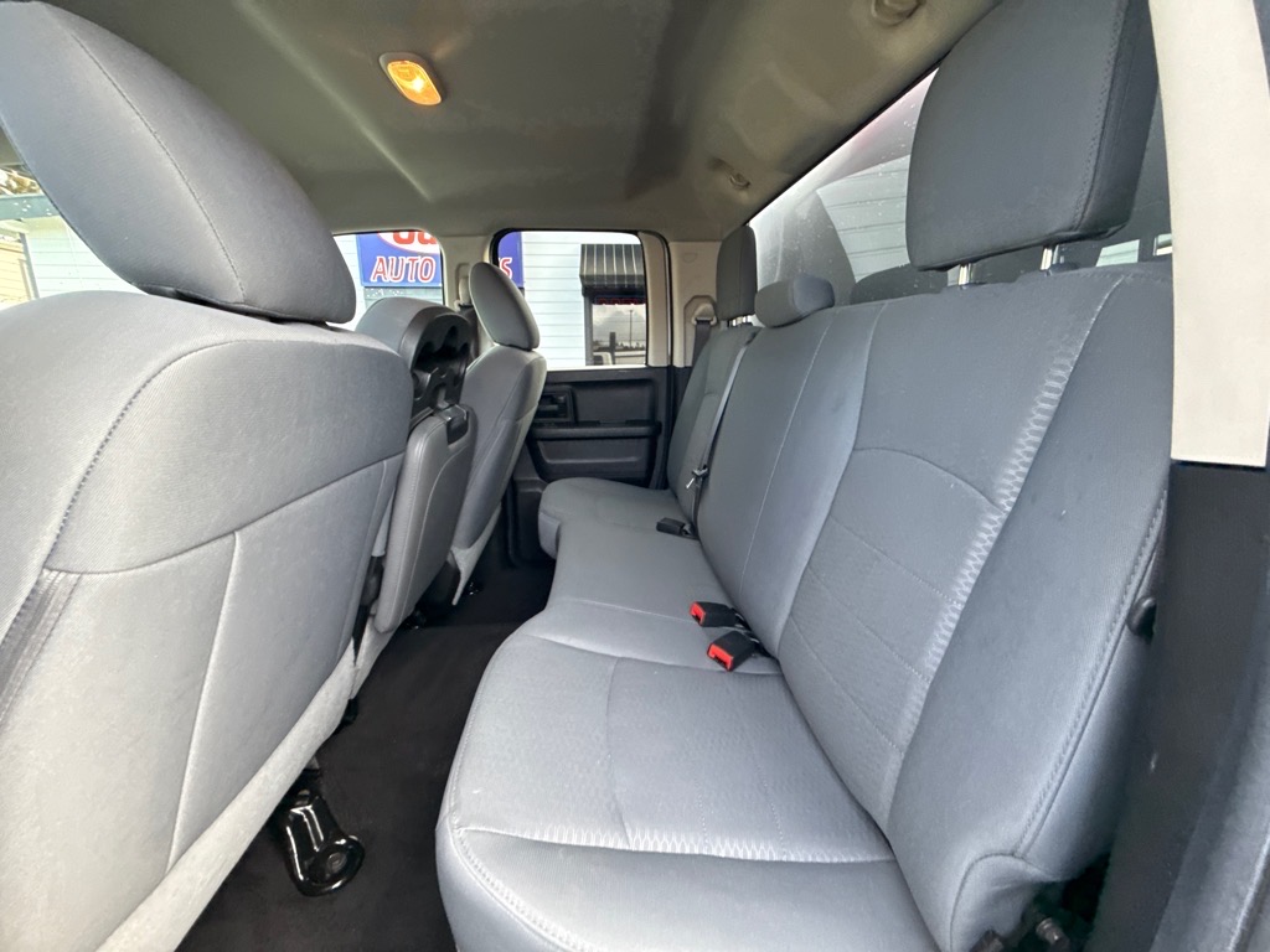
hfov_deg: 102.1
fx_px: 514
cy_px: 476
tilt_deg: -15.2
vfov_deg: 85.7
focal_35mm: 14
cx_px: 635
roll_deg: -1.6
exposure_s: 1/99
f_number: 2.2
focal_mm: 2.22
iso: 320
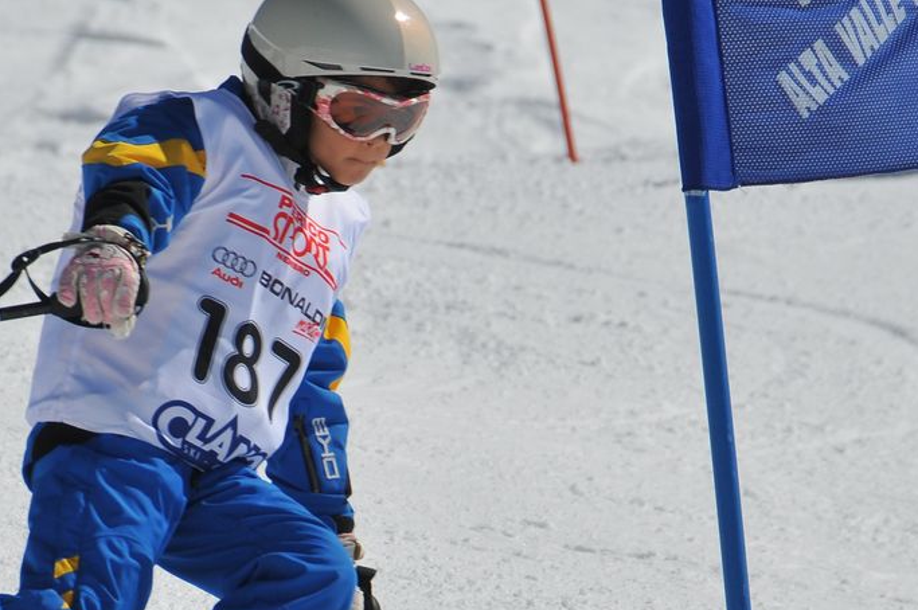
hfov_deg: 3.5
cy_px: 498
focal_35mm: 597
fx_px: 15209
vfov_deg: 2.3
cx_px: 343
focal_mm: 170
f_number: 9
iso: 200
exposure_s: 1/1250
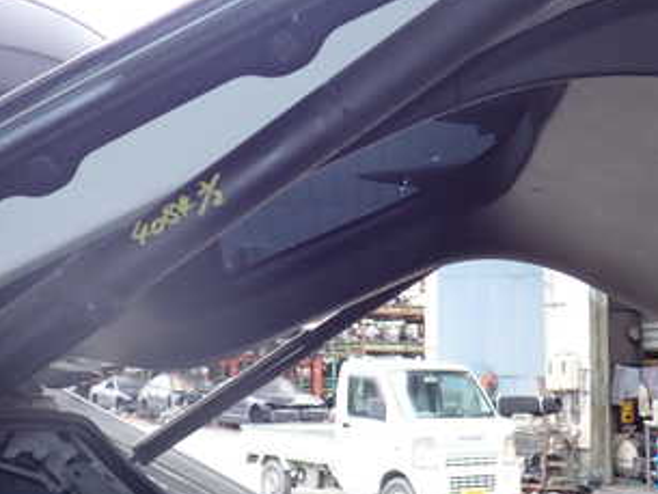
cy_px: 252
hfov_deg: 32.5
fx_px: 1122
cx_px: 231
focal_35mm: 59
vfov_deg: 24.8
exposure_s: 1/80
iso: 100
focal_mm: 5.4
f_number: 2.3
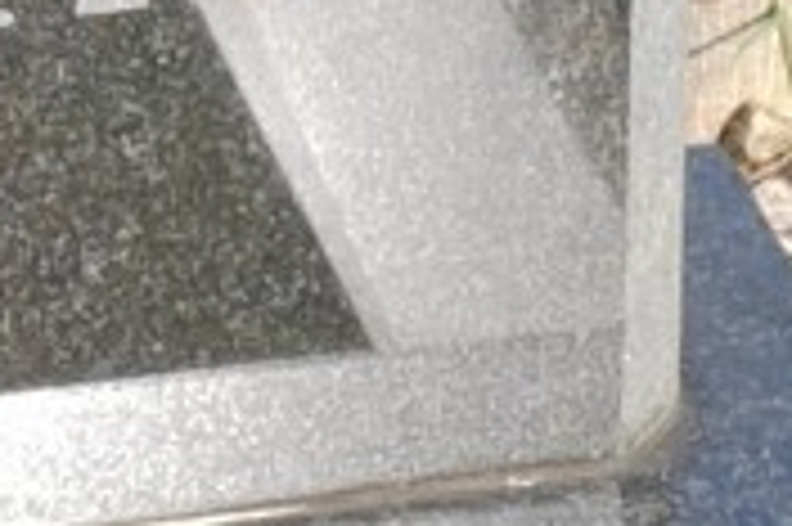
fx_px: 8726
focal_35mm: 397
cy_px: -724
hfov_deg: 5.2
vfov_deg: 3.4
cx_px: -270
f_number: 1.9
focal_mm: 5.52
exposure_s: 1/380
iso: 100
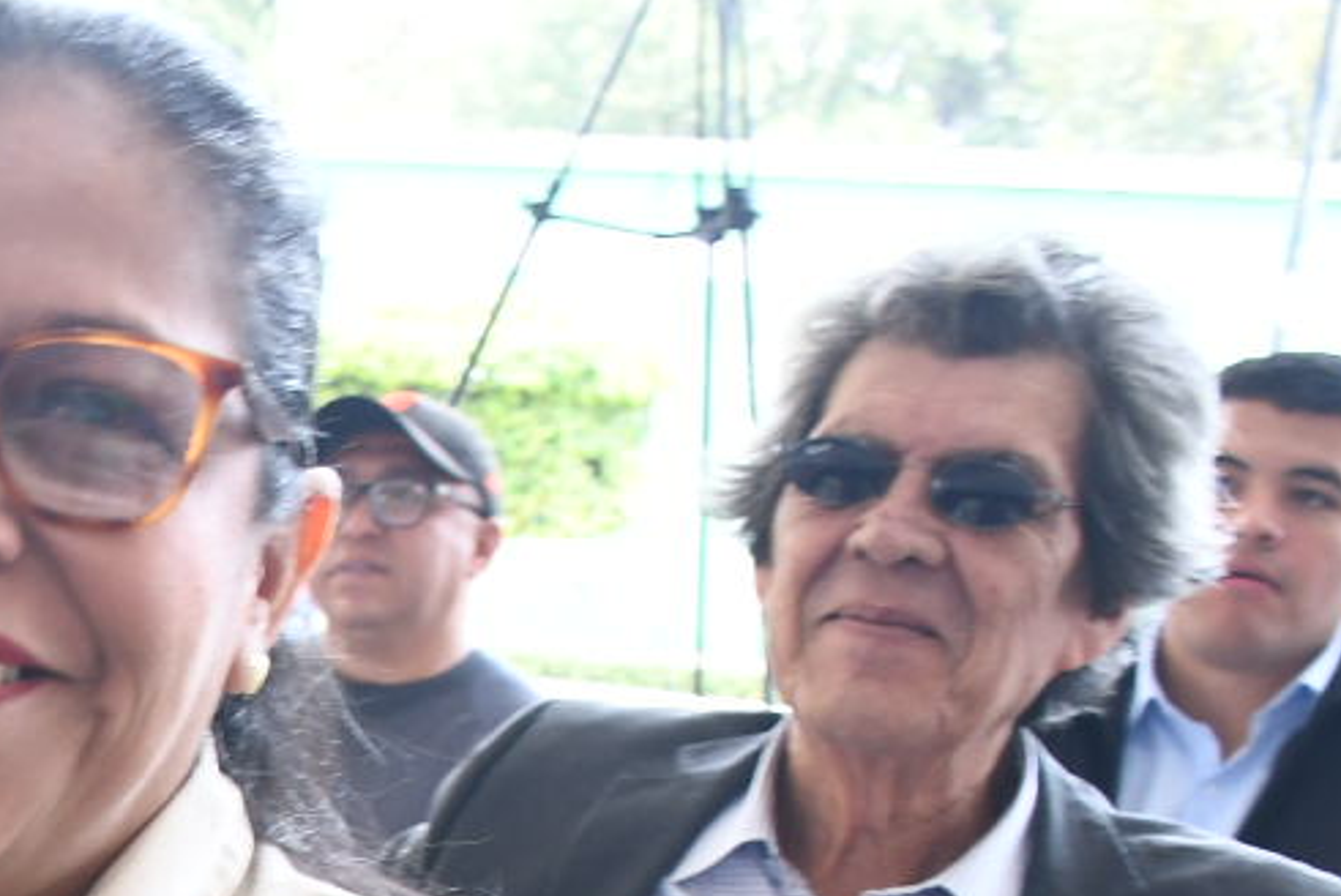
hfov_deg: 20.2
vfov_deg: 14.2
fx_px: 3317
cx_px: -571
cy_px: 1423
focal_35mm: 89
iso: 640
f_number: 5
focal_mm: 18
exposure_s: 1/125
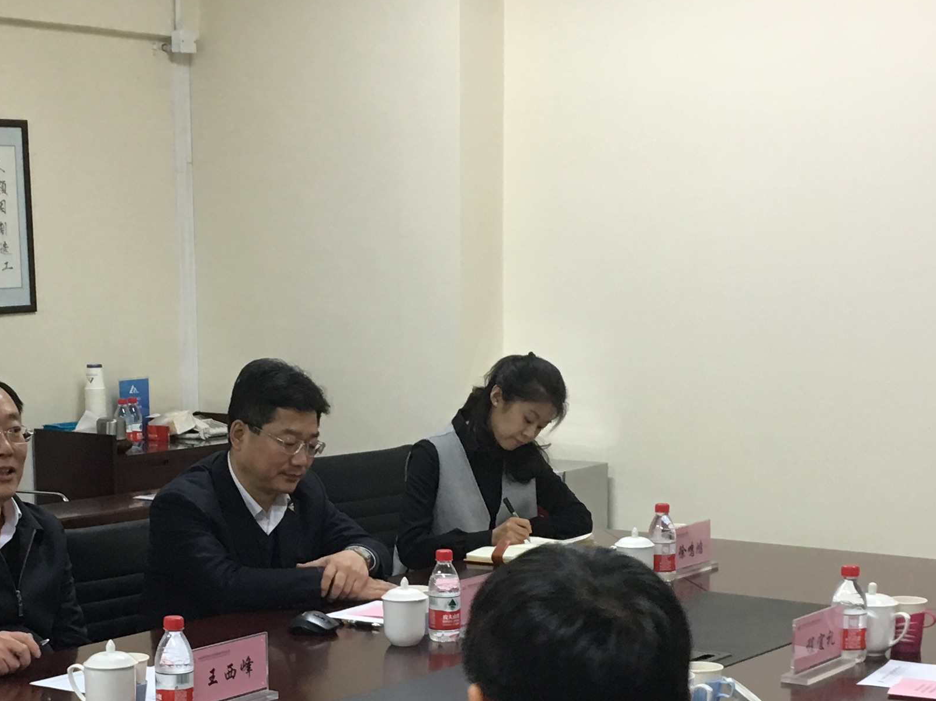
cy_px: 530
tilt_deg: -8.7
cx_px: 362
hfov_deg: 26.6
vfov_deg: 20.0
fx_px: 1974
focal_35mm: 73
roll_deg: +0.7
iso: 125
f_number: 2.2
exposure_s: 1/33
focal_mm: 4.15
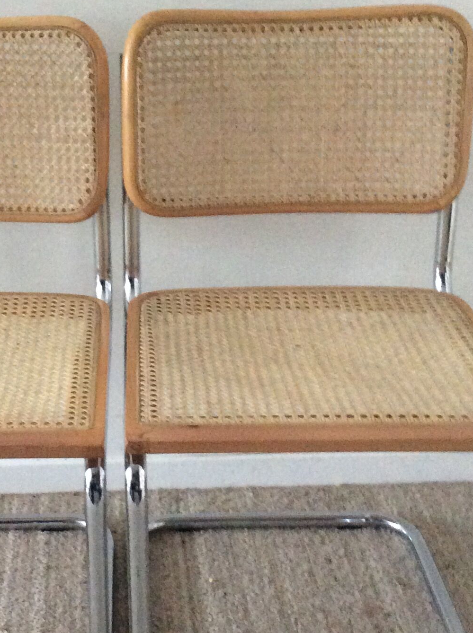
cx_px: 115
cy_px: 336
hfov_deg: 23.3
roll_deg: +2.3
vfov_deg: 31.2
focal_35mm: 62
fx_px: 1133
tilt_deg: -25.6
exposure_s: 1/20
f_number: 2.4
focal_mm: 3.3
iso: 320
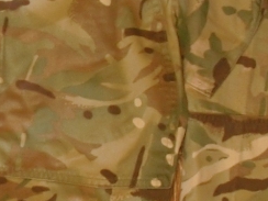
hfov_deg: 12.8
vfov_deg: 9.8
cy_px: 108
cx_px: -49
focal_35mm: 151
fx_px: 1169
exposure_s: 1/8
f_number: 2.8
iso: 200
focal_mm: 6.3
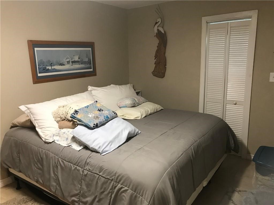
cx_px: 137
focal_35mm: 28
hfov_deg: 63.4
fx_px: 222
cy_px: 102
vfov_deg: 49.7
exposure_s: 1/15
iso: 50
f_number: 1.8
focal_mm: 3.99
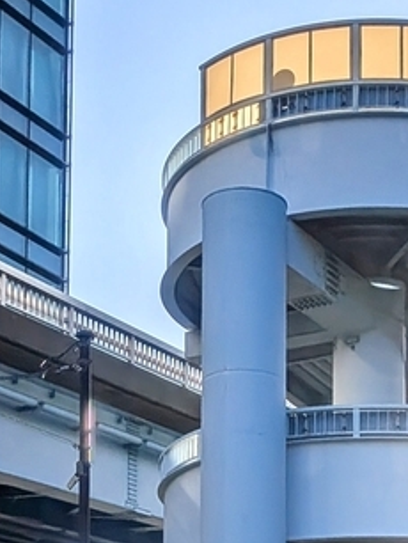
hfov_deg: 15.7
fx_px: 1475
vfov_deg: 19.5
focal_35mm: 94
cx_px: 254
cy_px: 678
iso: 27
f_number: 1.7
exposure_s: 1/17544
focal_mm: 4.53
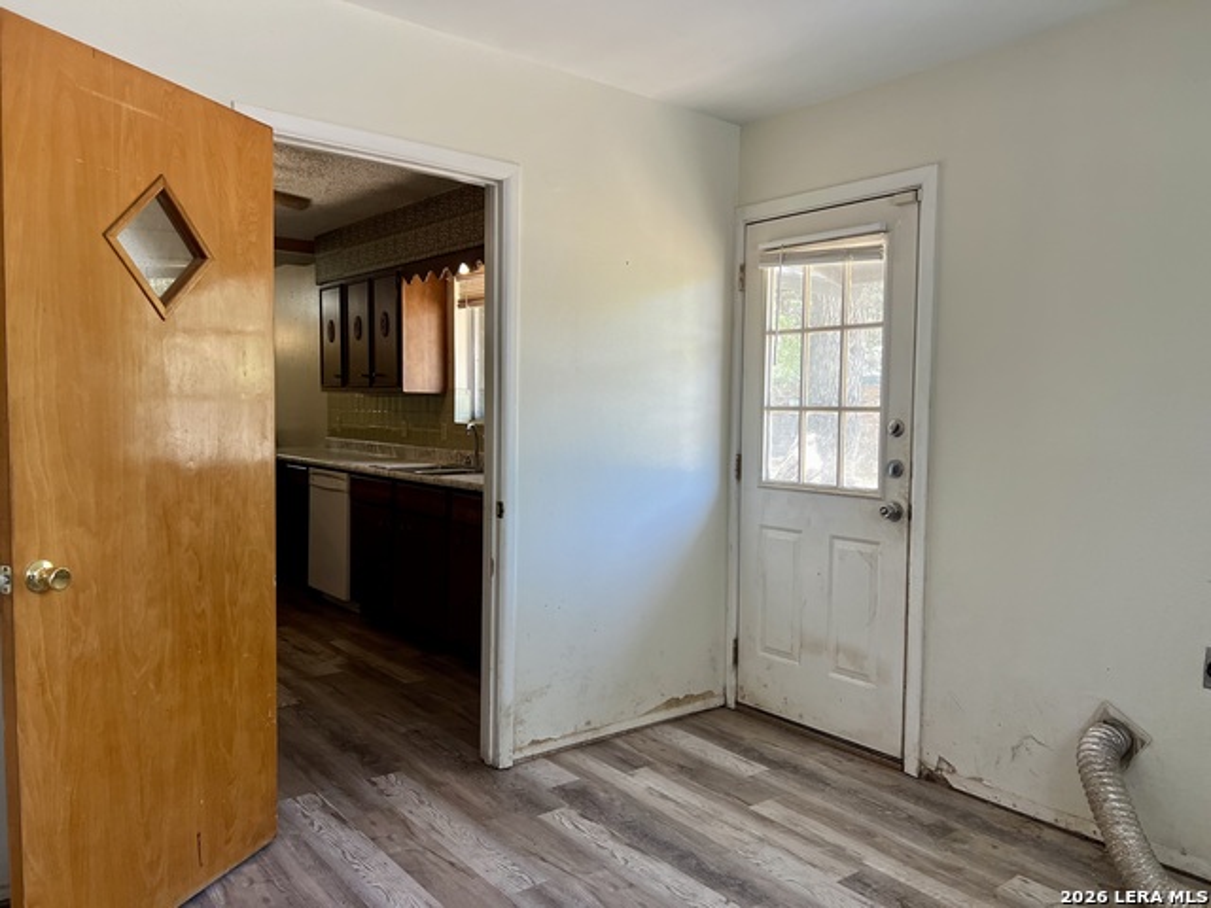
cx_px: 606
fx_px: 910
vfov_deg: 53.1
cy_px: 454
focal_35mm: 26
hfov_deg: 67.3
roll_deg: -1.2
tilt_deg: -5.0
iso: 125
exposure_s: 1/108
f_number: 1.5
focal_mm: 5.7
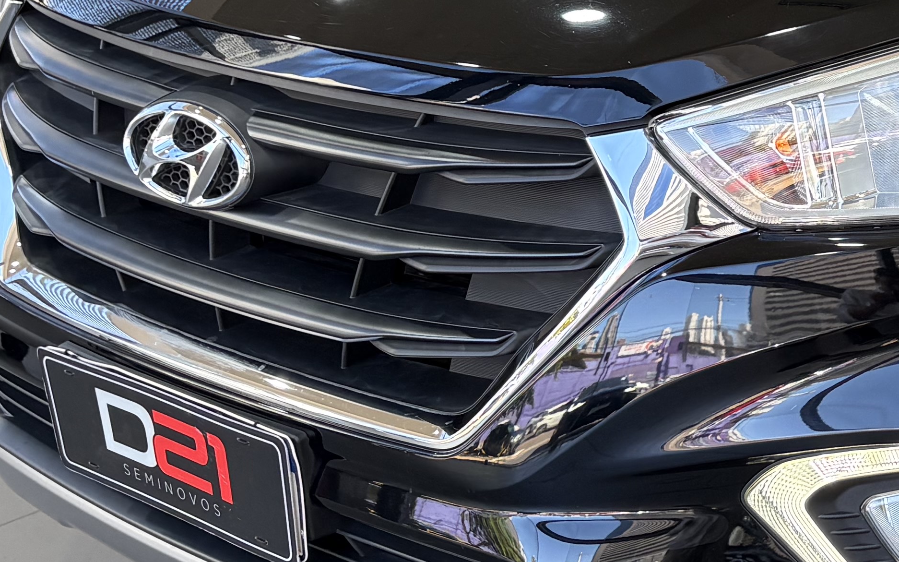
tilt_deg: -17.4
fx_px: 2058
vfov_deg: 15.5
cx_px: 1078
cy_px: 151
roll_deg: +1.1
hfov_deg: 22.7
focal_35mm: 84
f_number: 1.6
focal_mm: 5.96
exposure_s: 1/206
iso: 125
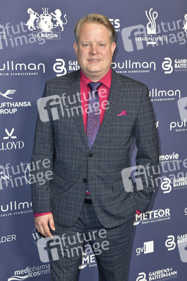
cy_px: 140
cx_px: 94
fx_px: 468
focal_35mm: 60
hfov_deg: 22.6
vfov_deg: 33.4
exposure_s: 1/250
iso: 2000
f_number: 6.3
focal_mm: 60
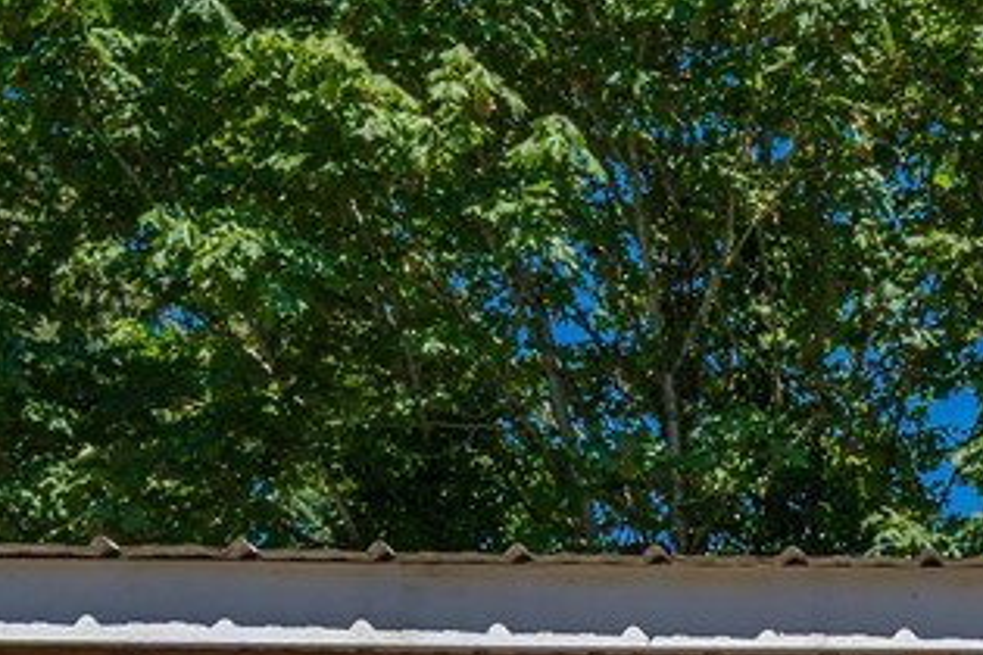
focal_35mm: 70
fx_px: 1911
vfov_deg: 15.7
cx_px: 1084
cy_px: 1277
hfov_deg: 26.5
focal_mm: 13
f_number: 7.1
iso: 100
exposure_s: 1/100
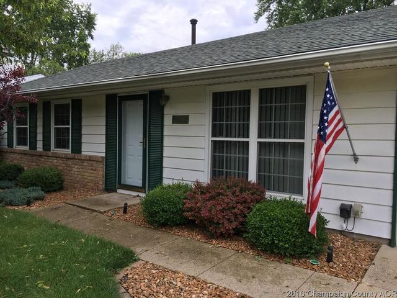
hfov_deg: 61.7
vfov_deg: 48.2
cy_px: 149
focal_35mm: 29
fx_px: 333
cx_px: 198
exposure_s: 1/596
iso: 25
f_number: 2.2
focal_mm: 4.15
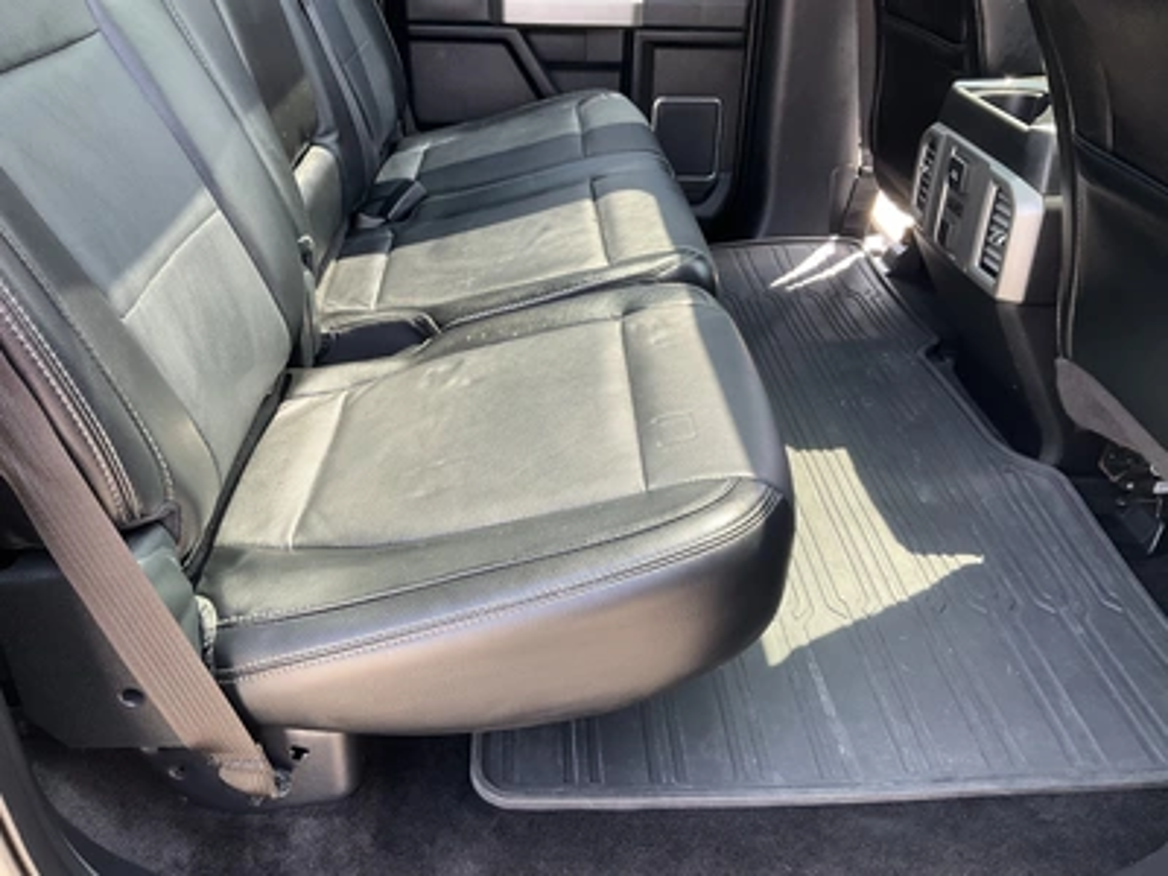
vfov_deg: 48.2
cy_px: 438
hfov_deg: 61.7
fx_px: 979
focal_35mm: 29
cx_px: 584
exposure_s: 1/122
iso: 64
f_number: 1.8
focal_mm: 3
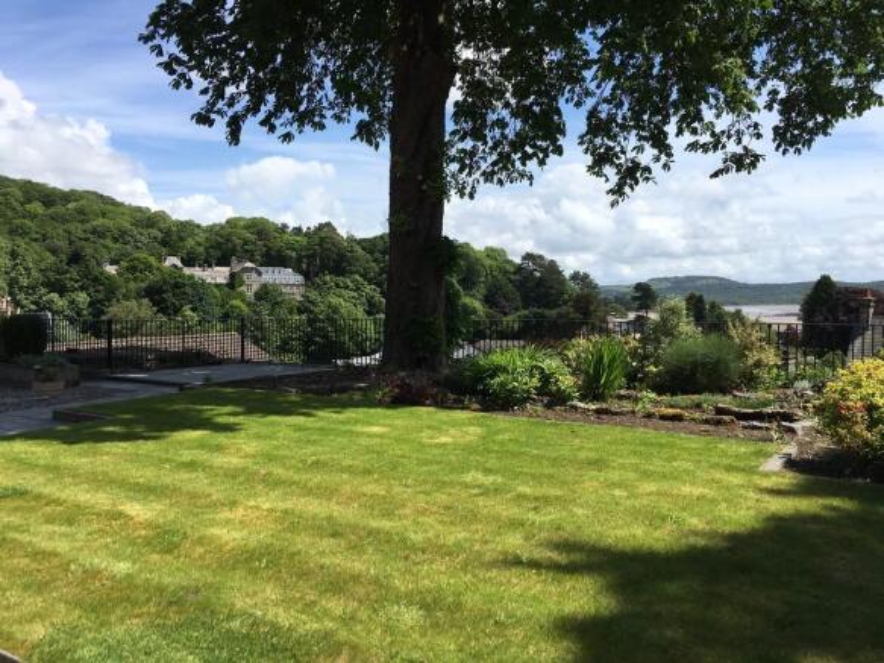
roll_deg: +0.7
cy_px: 332
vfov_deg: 48.2
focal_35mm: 29
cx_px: 442
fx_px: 740
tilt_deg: -0.4
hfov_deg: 61.7
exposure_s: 1/1972
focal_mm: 4.15
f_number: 2.2
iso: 25
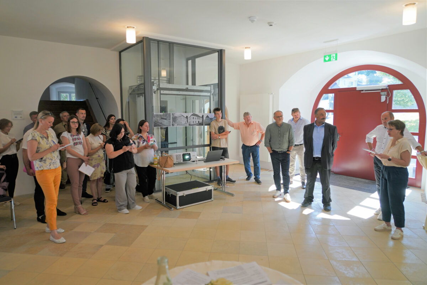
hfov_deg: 73.7
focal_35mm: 24
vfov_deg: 53.1
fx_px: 285
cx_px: 214
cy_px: 142
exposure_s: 1/160
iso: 500
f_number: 4
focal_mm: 24
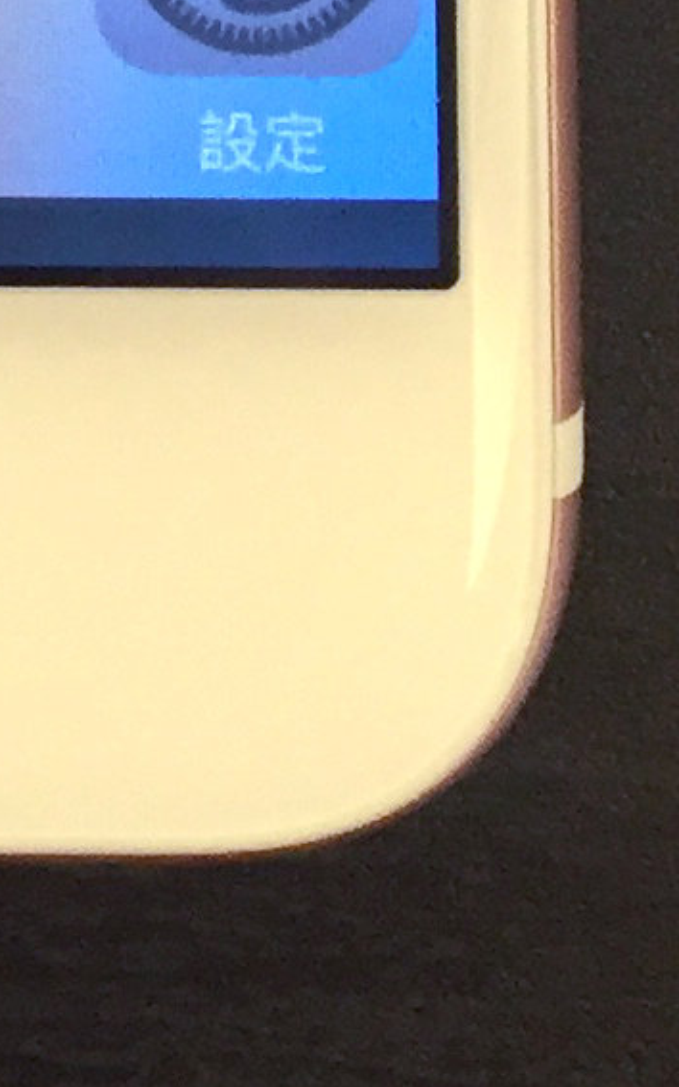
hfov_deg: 7.1
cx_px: -748
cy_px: -1687
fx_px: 5245
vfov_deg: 10.0
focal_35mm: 177
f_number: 2.2
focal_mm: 4.15
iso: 50
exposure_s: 1/30
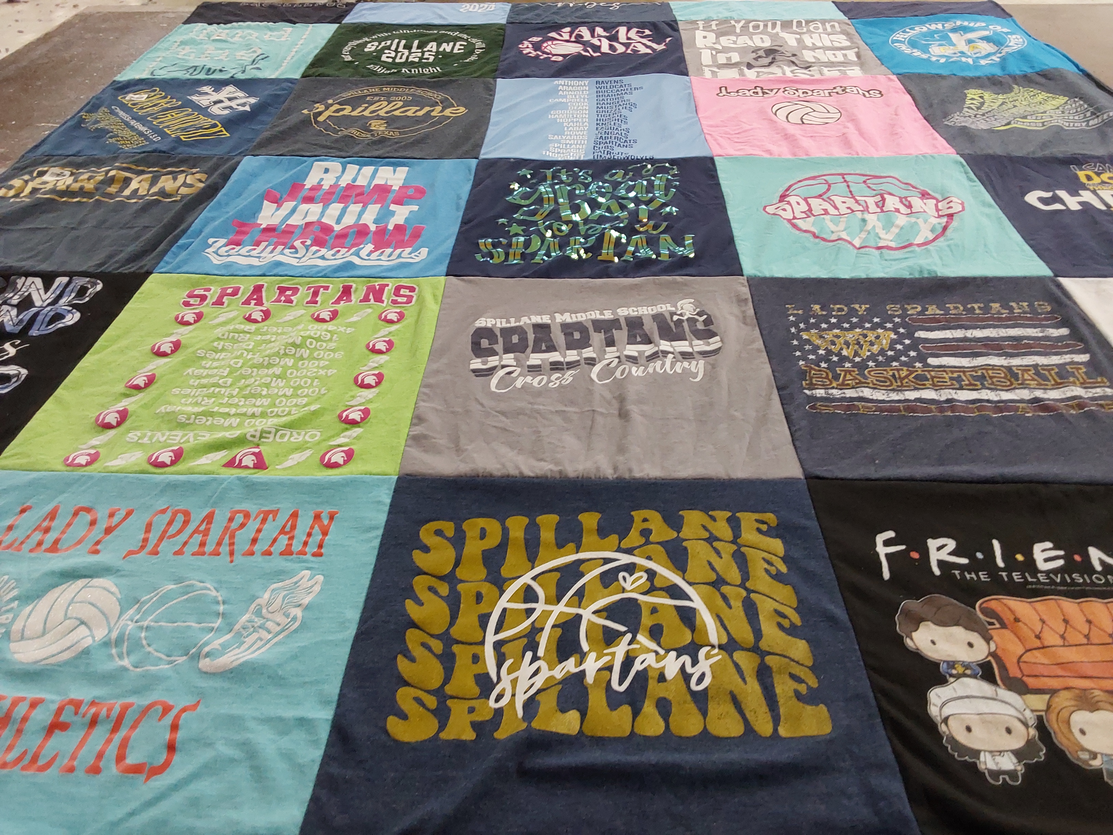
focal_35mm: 28
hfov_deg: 63.4
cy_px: 418
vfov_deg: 49.7
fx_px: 900
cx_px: 556
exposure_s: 1/60
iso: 125
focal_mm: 2.91
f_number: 1.9
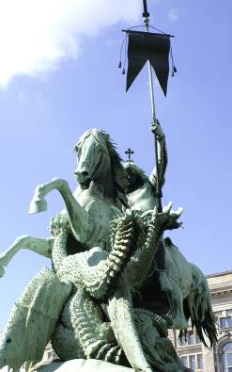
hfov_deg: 24.9
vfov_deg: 38.7
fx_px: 526
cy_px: 222
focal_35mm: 52
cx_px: 112
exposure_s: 1/250
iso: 100
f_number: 5.6
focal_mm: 28
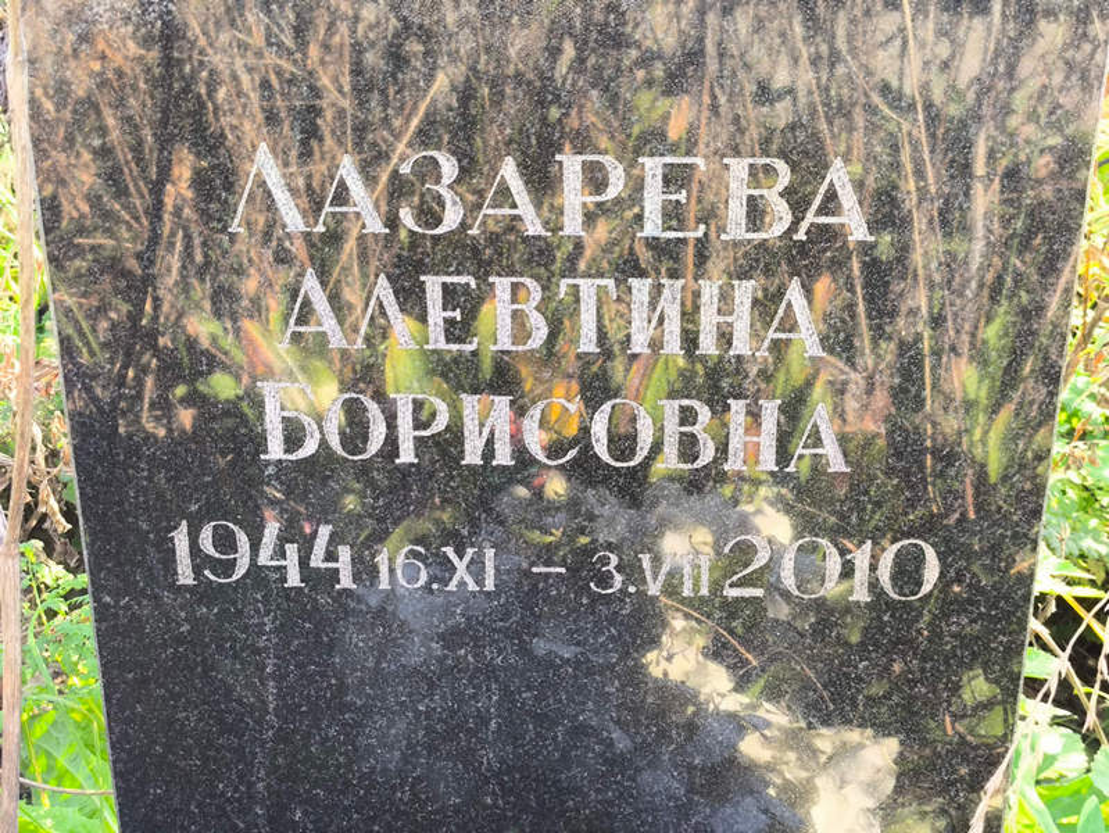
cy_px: 416
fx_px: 1603
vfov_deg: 29.1
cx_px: 554
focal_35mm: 50
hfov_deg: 38.2
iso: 100
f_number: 1.7
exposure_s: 1/99.8
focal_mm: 4.71
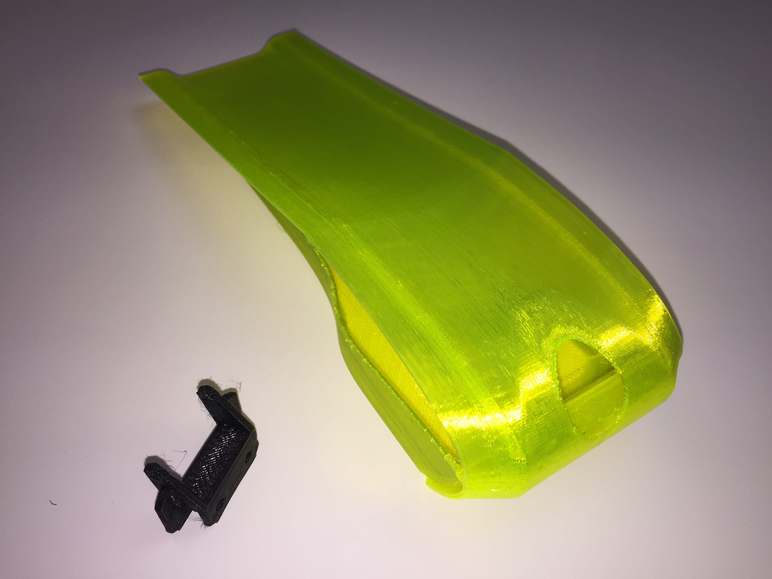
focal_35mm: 29
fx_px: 647
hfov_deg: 61.7
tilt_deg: -49.8
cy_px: 290
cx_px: 386
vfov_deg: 48.2
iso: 32
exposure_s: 1/230
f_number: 2.2
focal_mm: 4.15
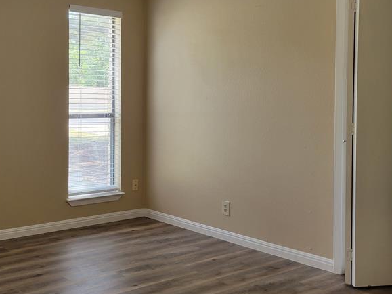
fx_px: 521
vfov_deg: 31.3
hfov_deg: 41.0
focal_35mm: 46
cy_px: 101
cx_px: 152
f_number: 1.8
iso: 64
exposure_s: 1/120
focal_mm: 5.4
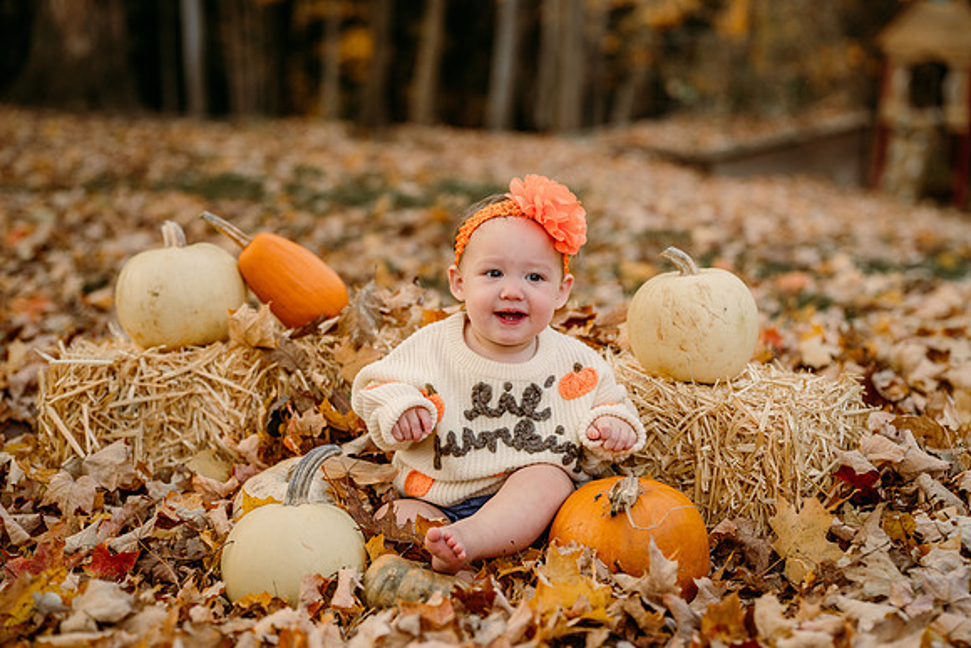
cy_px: 324
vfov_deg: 21.9
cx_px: 486
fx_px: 1673
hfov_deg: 32.4
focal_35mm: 62
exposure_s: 1/500
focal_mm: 62
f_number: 2.5
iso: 250
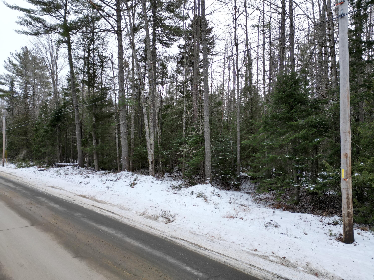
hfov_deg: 71.6
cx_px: 187
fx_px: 259
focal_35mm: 24
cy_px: 140
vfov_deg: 56.8
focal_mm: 6.72
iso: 100
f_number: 1.7
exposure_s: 1/320
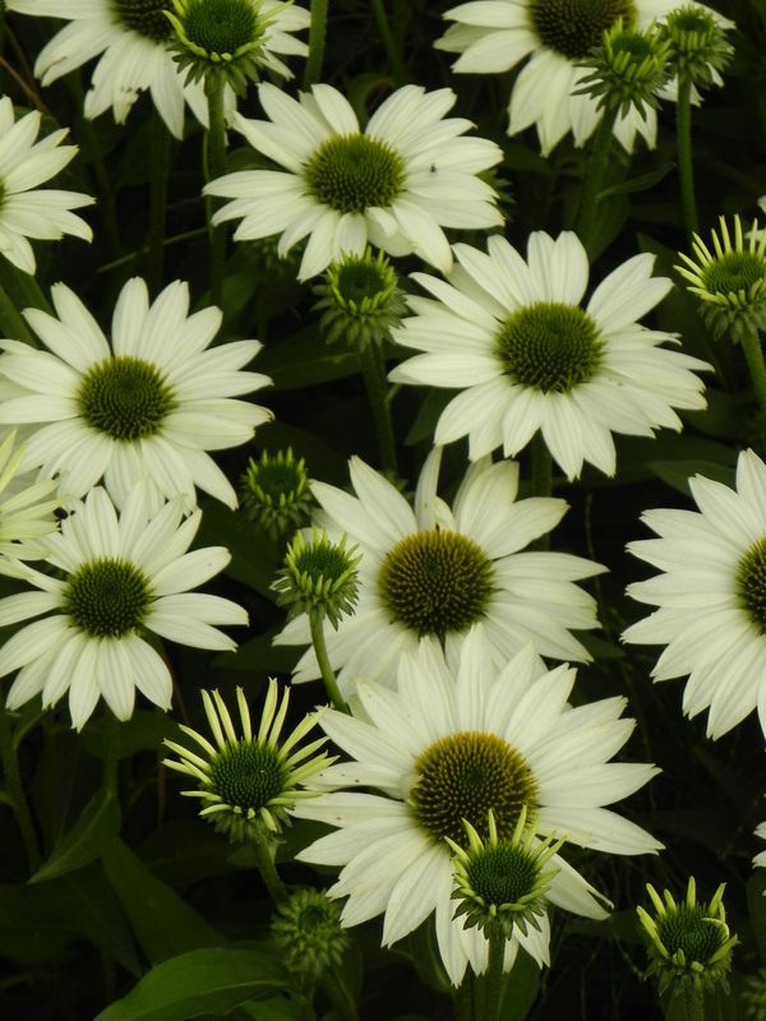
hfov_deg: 12.7
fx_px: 3452
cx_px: 383
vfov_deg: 16.8
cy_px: 510
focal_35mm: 117
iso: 160
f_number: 4.5
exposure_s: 1/640
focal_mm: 20.8
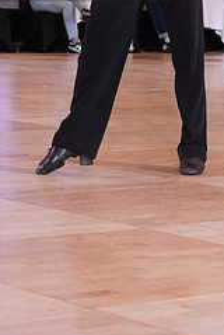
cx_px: -22
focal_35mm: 172
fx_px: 1601
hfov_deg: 8.0
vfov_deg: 11.7
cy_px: -45
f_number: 5.6
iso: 2500
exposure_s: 1/200
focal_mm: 71
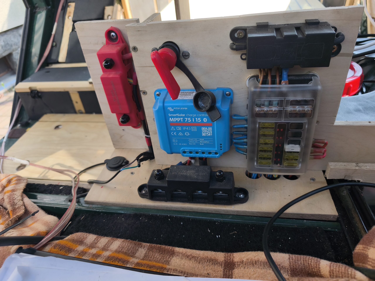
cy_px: 140
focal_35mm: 23
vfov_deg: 58.9
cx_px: 188
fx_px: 249
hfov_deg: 73.9
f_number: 1.6
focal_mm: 6.57
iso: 50
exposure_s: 1/613
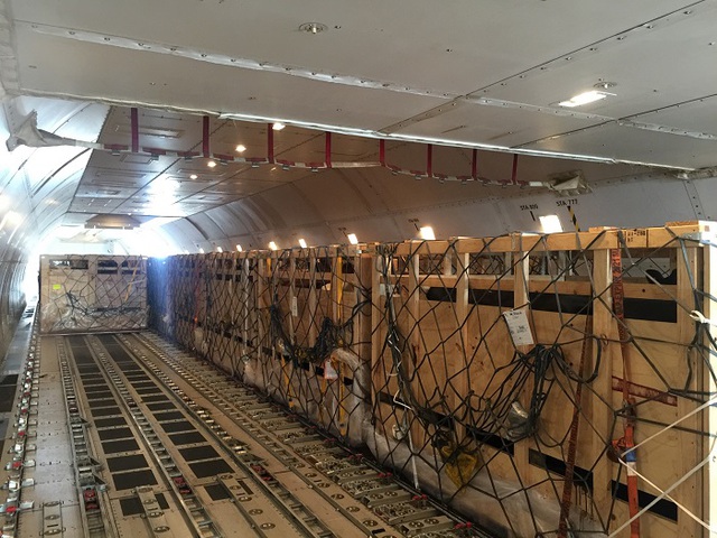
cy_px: 269
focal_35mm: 29
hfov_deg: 61.7
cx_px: 358
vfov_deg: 48.2
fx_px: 601
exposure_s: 1/10
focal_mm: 4.15
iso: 125
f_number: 2.2
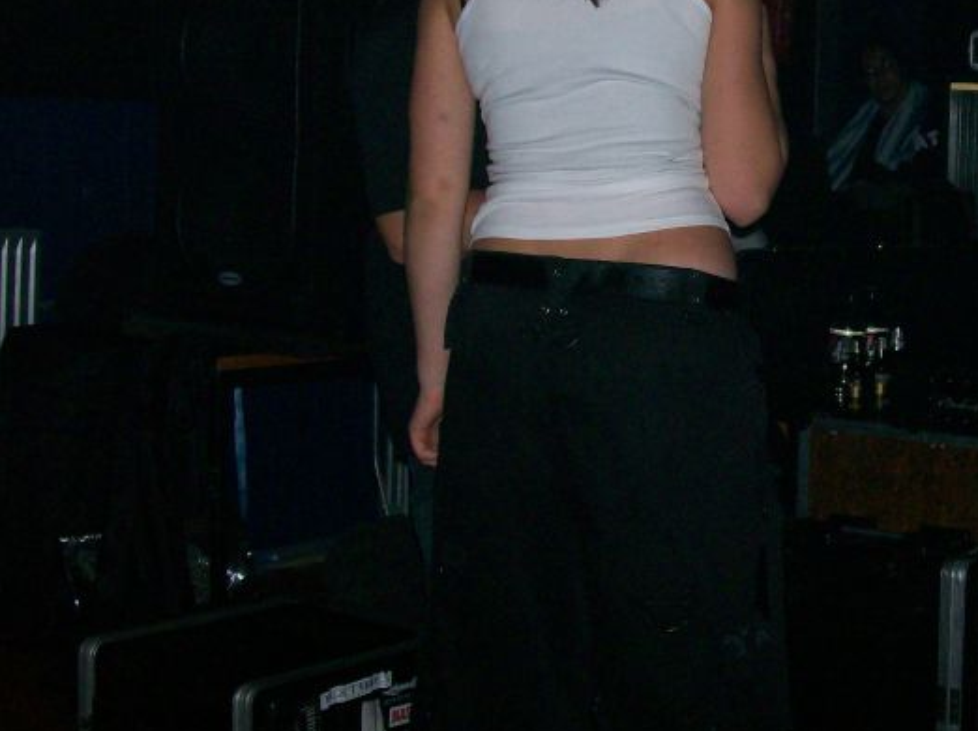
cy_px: 223
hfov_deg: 27.9
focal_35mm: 69
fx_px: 1947
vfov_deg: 21.2
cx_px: 688
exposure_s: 1/36.6
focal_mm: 7.6
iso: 140
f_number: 3
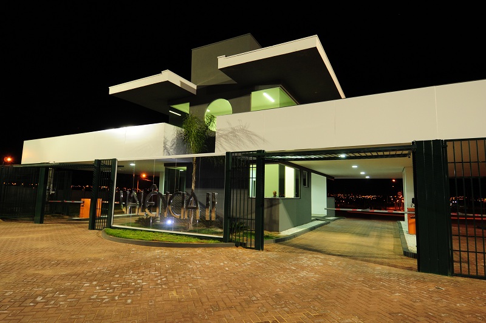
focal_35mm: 20
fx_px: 263
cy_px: 162
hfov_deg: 85.5
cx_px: 243
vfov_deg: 63.1
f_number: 4
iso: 400
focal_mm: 13
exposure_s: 1/5
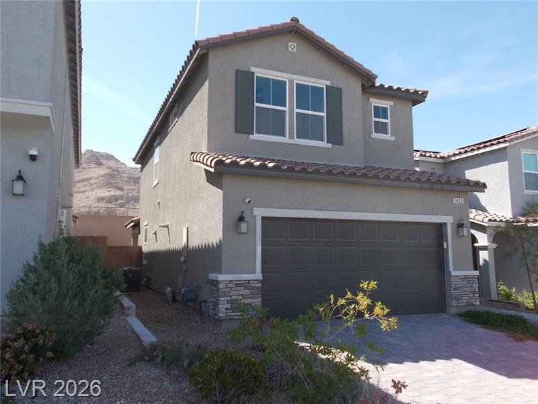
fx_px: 404
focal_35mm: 26
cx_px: 269
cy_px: 202
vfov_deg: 53.1
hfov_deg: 67.3
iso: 80
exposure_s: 1/320
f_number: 3.2
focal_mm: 4.6
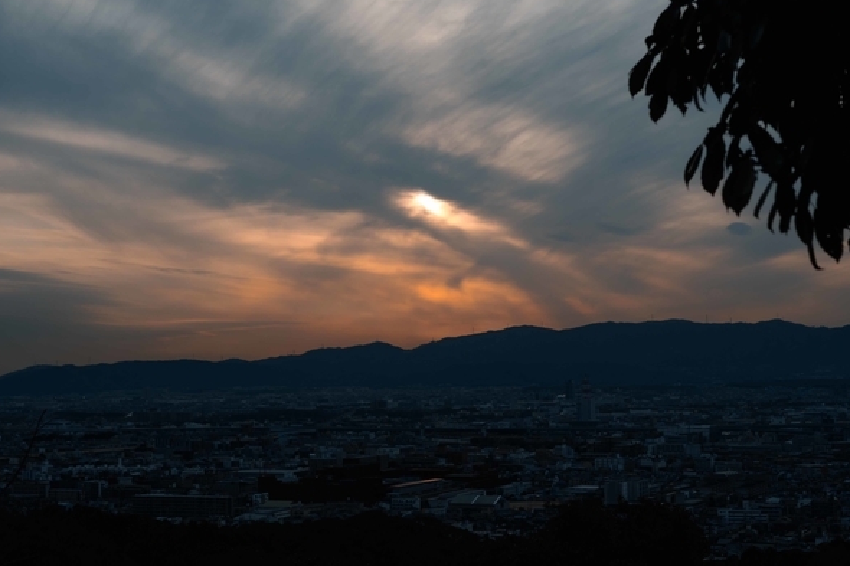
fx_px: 1440
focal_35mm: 61
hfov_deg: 32.9
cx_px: 405
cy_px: 259
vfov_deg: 22.2
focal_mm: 45
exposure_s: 1/250
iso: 100
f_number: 8
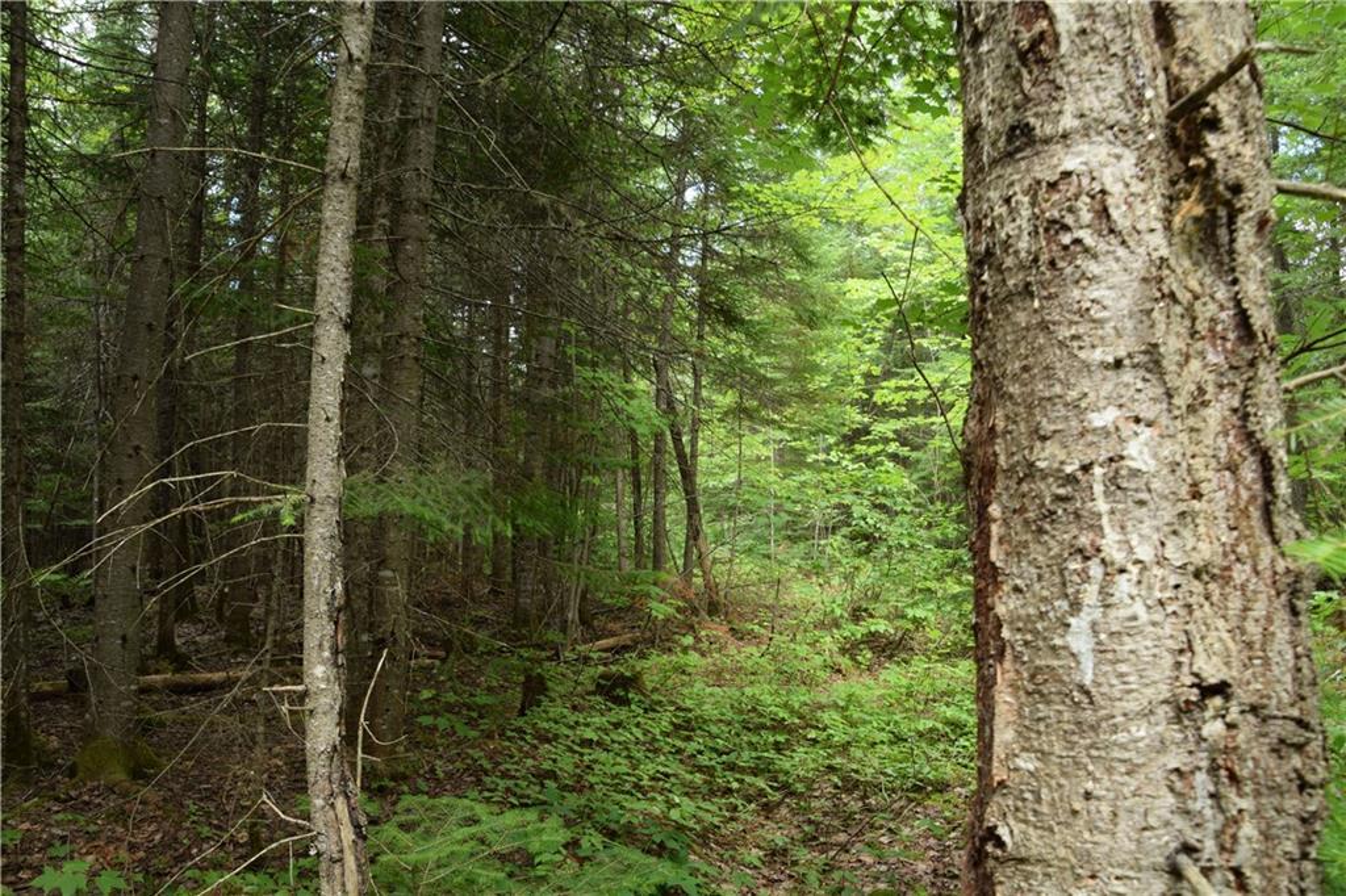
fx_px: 1009
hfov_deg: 67.4
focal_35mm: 27
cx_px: 673
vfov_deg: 47.9
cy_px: 448
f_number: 9
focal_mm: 18
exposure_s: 1/8
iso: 200
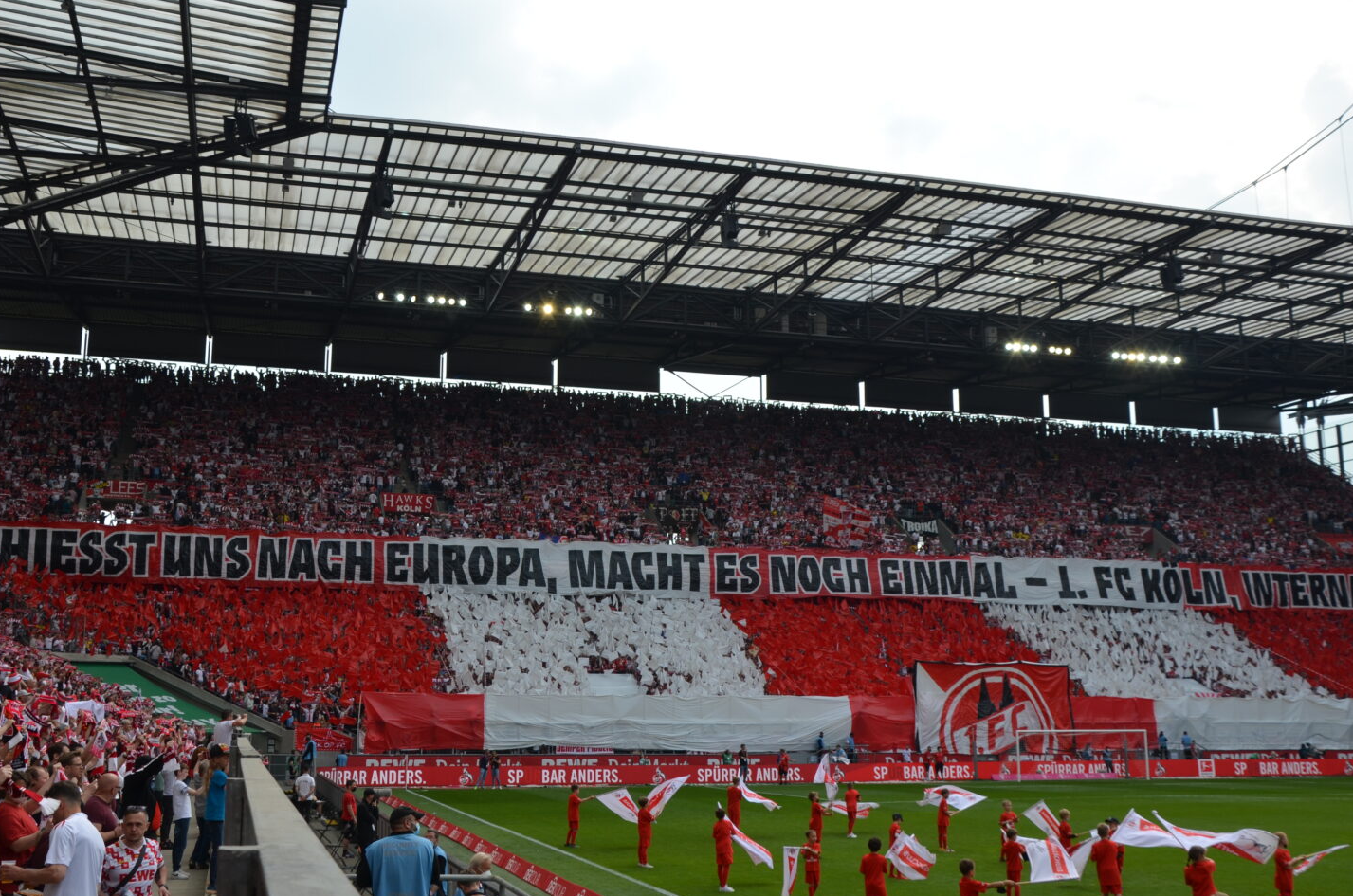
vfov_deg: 35.8
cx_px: 612
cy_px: 448
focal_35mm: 37
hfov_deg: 51.9
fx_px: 1388
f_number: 8
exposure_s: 1/250
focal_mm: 22
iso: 110
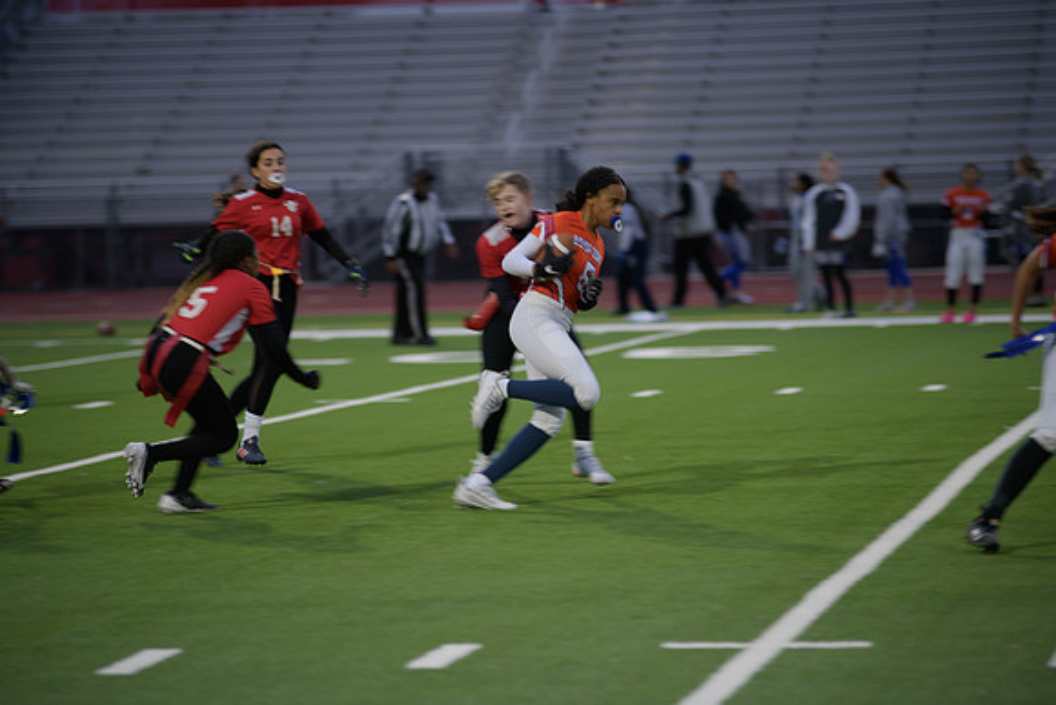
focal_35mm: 165
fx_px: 4841
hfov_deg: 12.4
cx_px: 528
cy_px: 352
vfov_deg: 8.3
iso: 320
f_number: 2.8
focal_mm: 165
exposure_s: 1/200
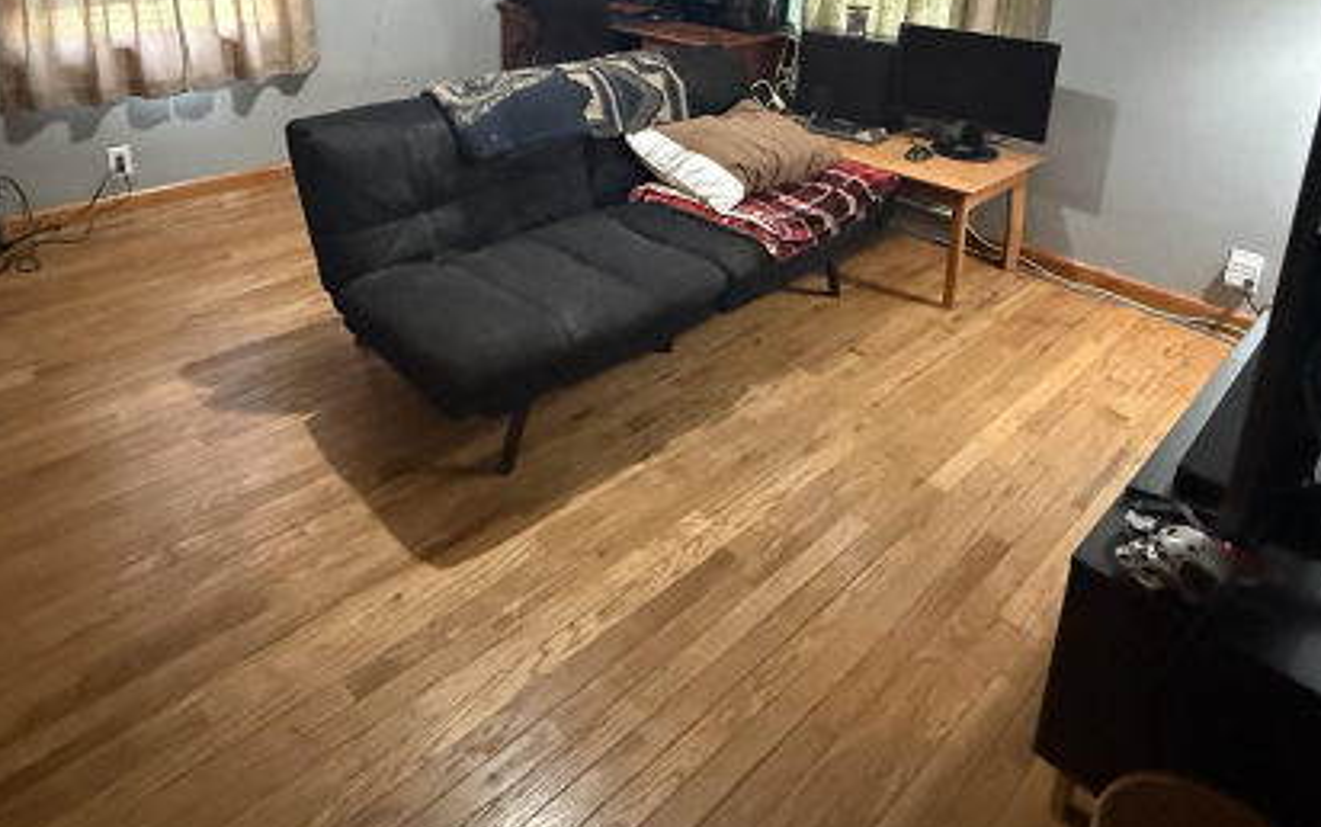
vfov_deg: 46.9
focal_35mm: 24
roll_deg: -1.4
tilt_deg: -14.5
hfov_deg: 74.6
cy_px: 109
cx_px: 595
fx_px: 865
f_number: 2.2
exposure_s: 1/40
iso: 1600
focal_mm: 2.22
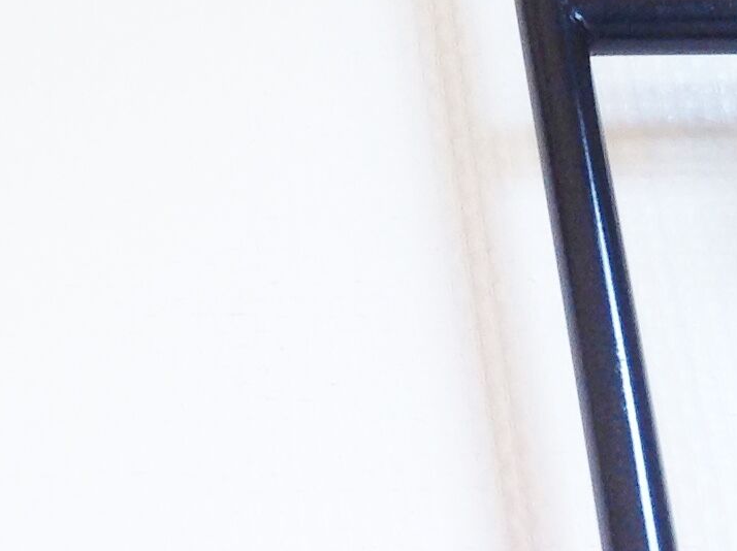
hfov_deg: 15.4
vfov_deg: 10.9
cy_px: -430
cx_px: 82
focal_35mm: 127
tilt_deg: +47.0
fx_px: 2701
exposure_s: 1/15
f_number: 2.4
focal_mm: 4.28
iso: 80
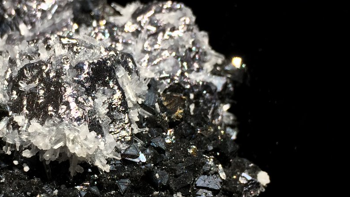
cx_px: 66
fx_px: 594
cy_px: 127
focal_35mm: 64
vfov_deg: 18.8
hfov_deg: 31.9
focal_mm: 4.15
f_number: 2.2
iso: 32
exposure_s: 1/672
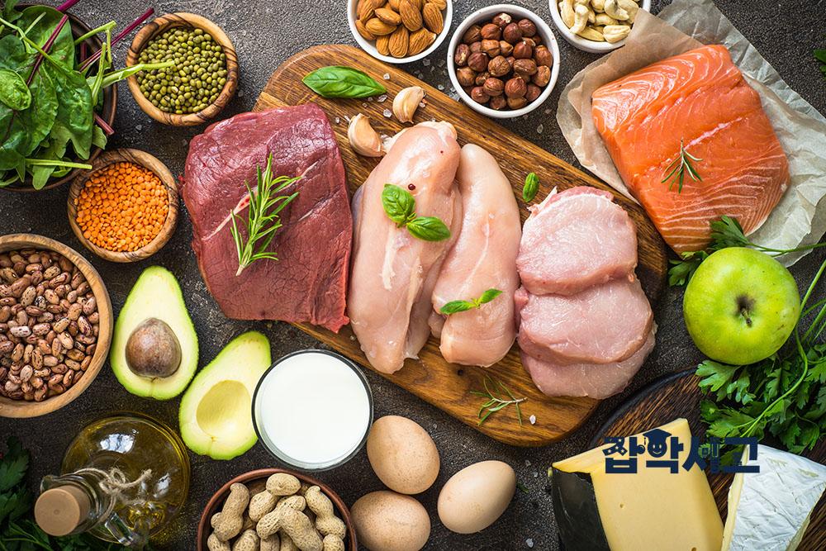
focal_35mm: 50
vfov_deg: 27.0
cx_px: 413
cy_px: 276
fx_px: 1147
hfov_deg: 39.6
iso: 125
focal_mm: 50
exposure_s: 1/15
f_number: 9
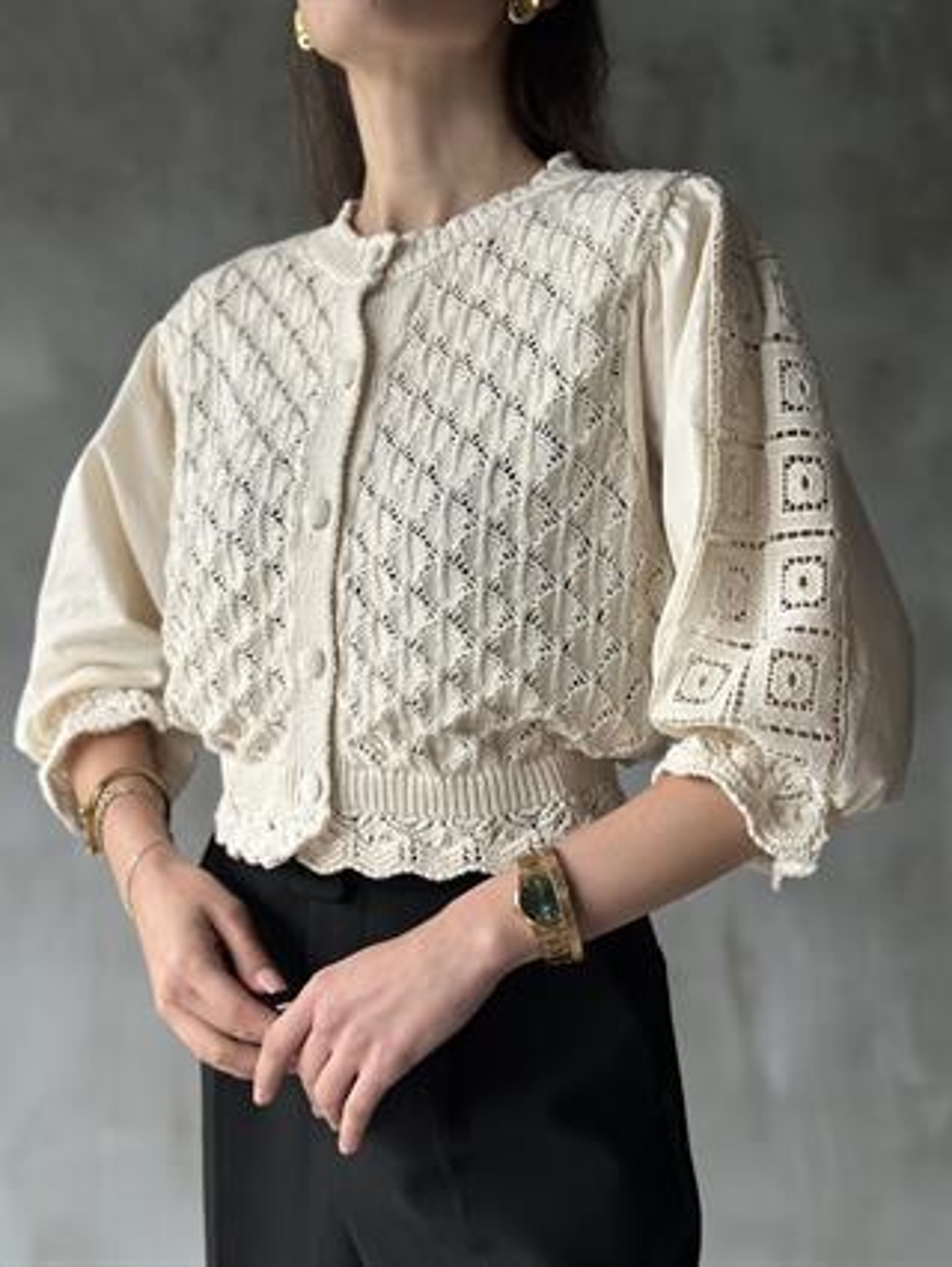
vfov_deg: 39.6
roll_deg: -0.2
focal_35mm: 48
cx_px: 476
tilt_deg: +0.1
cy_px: 634
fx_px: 1758
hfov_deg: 30.3
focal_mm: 6.86
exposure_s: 1/66
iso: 125
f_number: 1.78
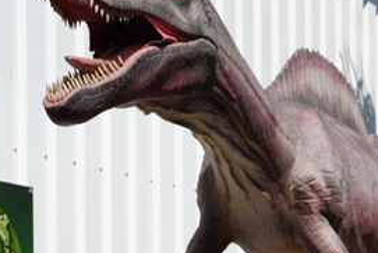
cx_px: 368
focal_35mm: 129
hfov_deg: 15.6
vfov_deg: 10.3
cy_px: 377
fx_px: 1355
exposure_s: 1/800
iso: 100
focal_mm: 35
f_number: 4.5
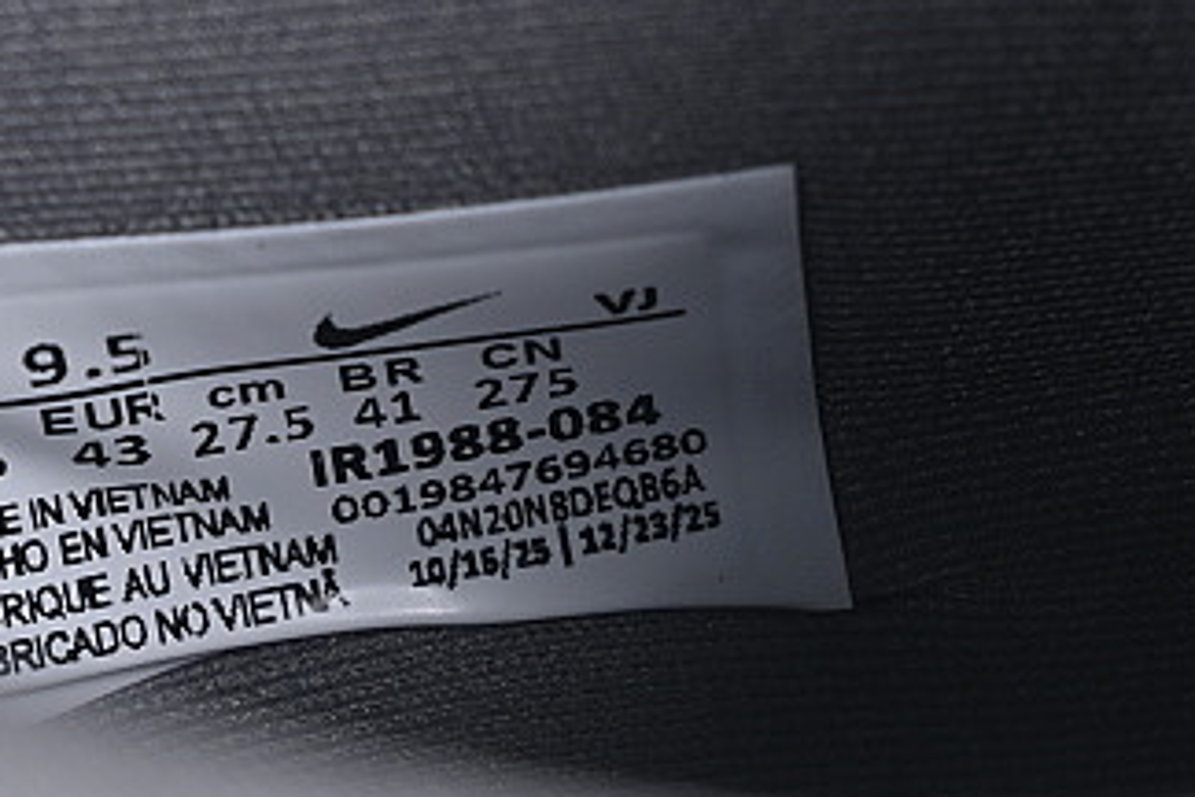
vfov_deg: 5.5
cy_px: 524
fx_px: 8298
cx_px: 314
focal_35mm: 250
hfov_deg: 8.2
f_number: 6.3
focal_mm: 50
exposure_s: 1/60
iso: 160
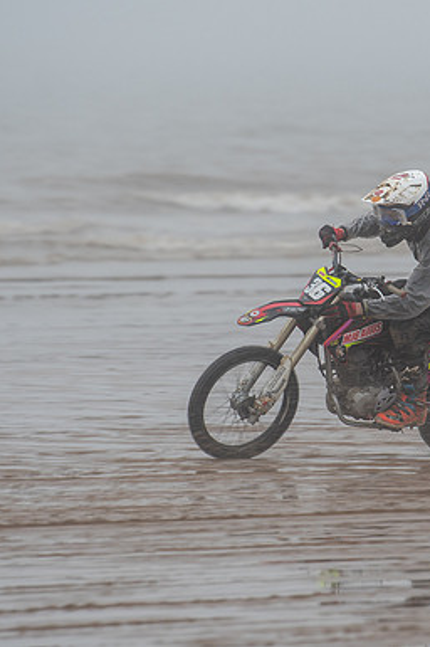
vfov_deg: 3.8
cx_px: 361
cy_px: 328
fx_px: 9853
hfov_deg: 2.5
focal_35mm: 549
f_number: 4
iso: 200
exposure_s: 1/400
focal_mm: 200
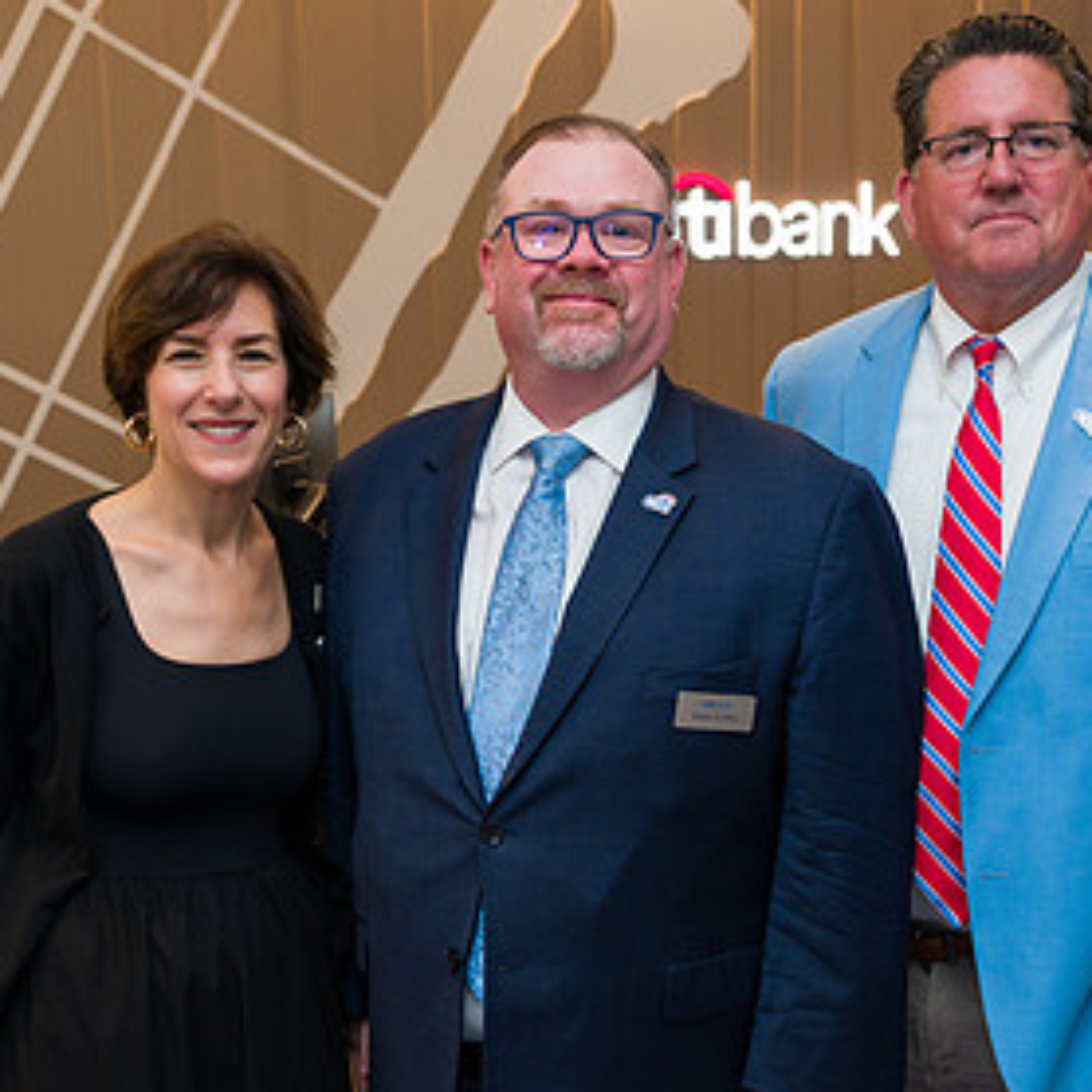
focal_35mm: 53
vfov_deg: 32.1
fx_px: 1892
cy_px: 660
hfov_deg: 32.2
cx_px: 515
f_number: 3.5
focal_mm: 28.5
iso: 400
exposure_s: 1/200
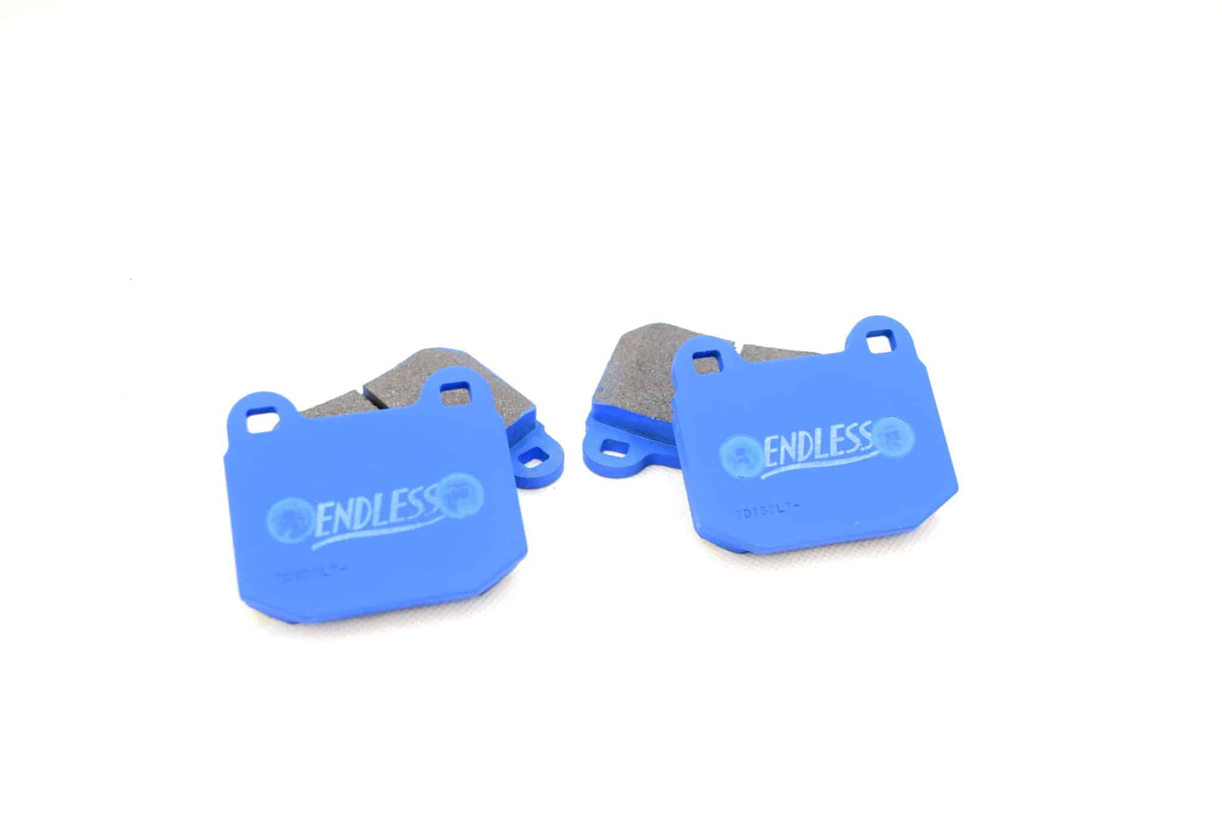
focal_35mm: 45
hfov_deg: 43.6
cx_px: 611
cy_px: 408
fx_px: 1529
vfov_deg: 29.9
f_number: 5.6
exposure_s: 1/125
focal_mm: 30
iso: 400
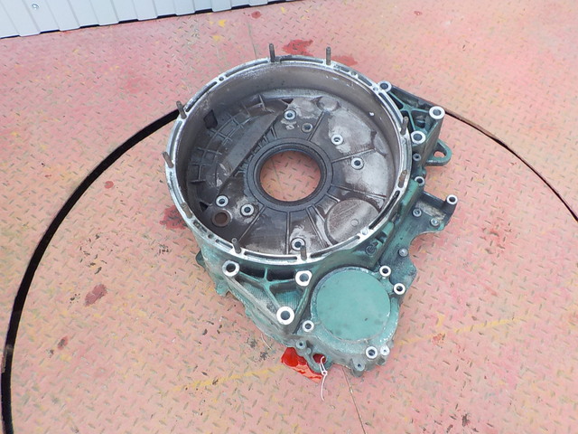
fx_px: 501
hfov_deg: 60.0
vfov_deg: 46.8
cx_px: 289
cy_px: 217
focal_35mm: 30
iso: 140
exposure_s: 1/30
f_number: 3.3
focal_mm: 4.1
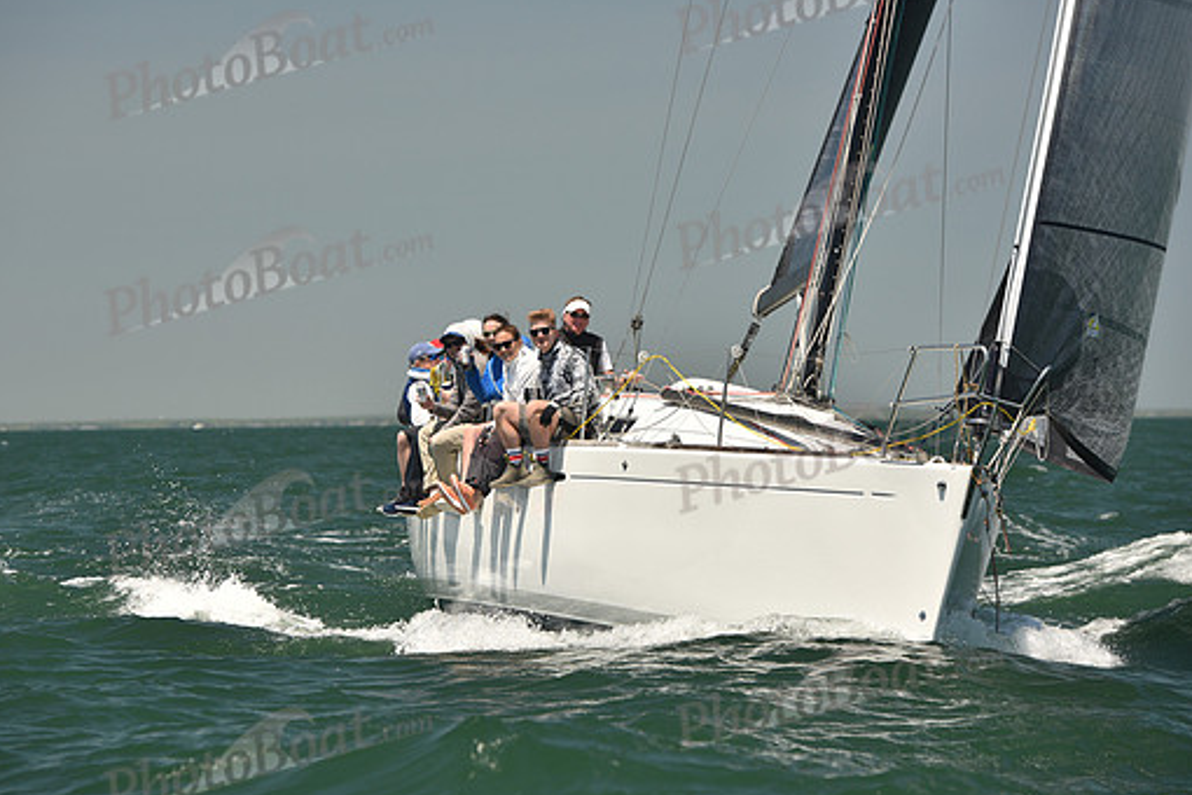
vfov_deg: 8.3
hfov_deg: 12.5
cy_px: 364
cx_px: 556
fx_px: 5463
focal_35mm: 165
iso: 250
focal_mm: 145
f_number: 5
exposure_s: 1/800
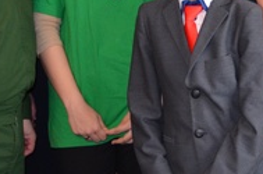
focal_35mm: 96
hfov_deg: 20.3
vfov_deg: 13.9
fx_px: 700
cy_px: -18
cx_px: 287
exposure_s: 1/60
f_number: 4
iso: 900
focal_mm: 22
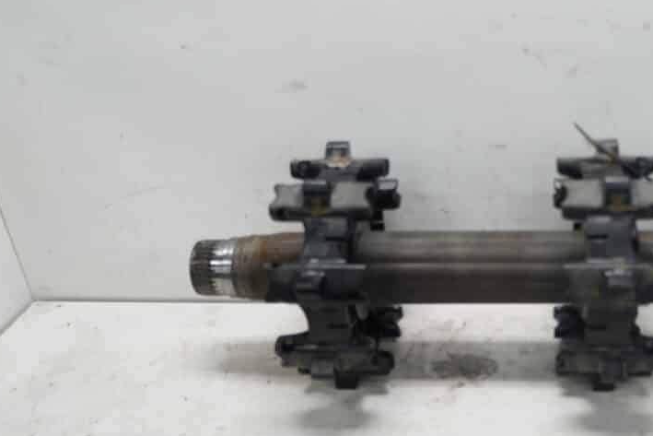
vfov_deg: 34.1
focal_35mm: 39
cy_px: 260
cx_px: 459
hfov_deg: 48.3
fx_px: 708
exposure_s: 1/60
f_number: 3.5
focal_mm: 18
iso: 160
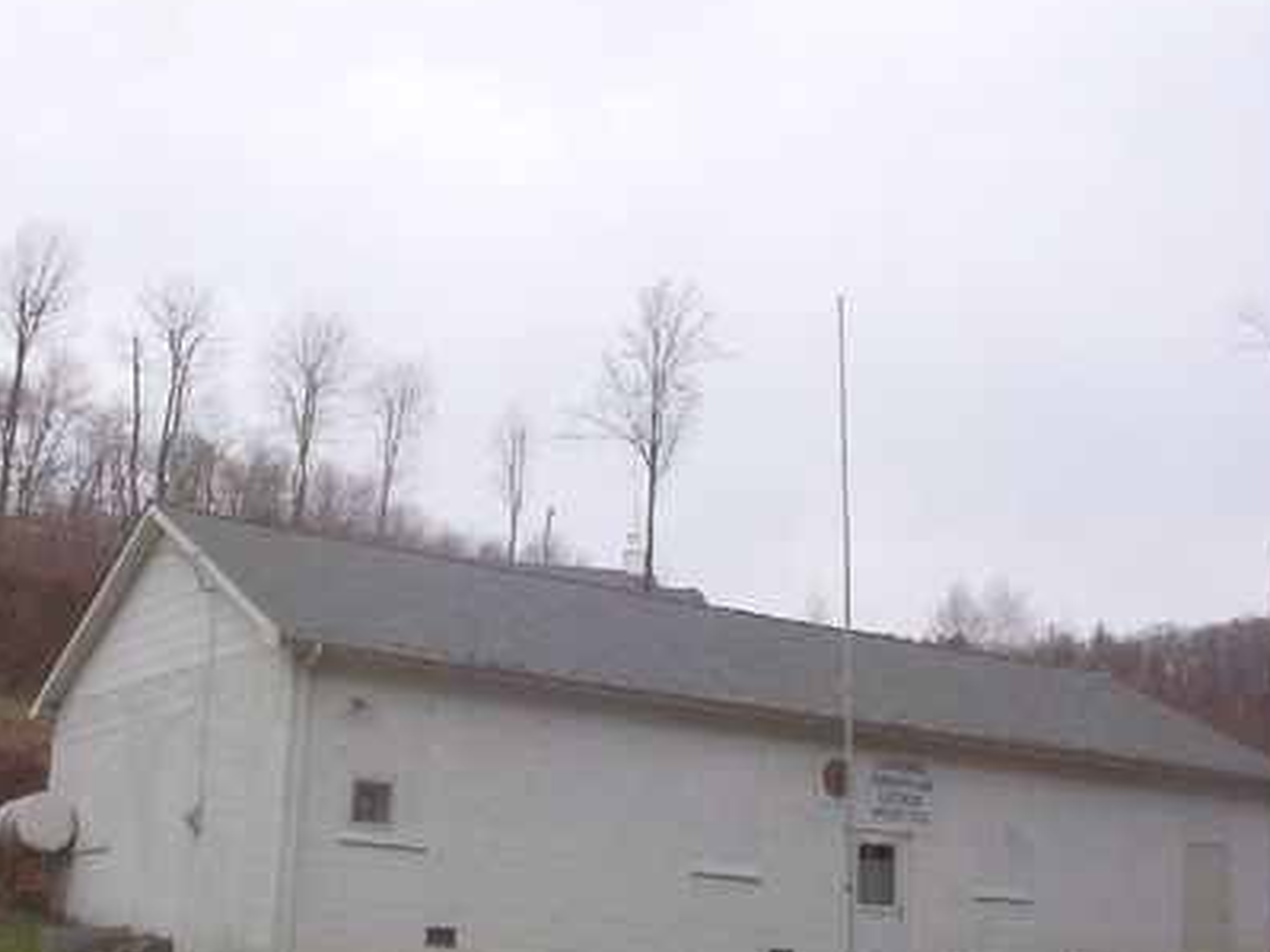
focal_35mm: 52
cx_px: 582
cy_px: 540
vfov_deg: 28.0
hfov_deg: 36.8
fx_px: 1907
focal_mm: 6
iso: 100
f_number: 8
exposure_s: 1/158
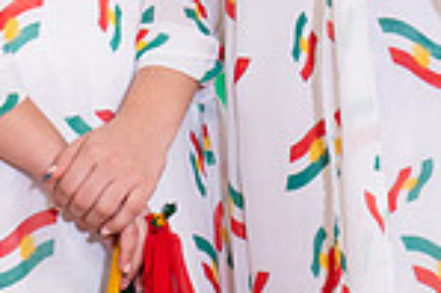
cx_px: 326
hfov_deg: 7.2
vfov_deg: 4.7
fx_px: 3512
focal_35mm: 287
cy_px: -249
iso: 1000
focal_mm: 70
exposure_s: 1/200
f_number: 2.8
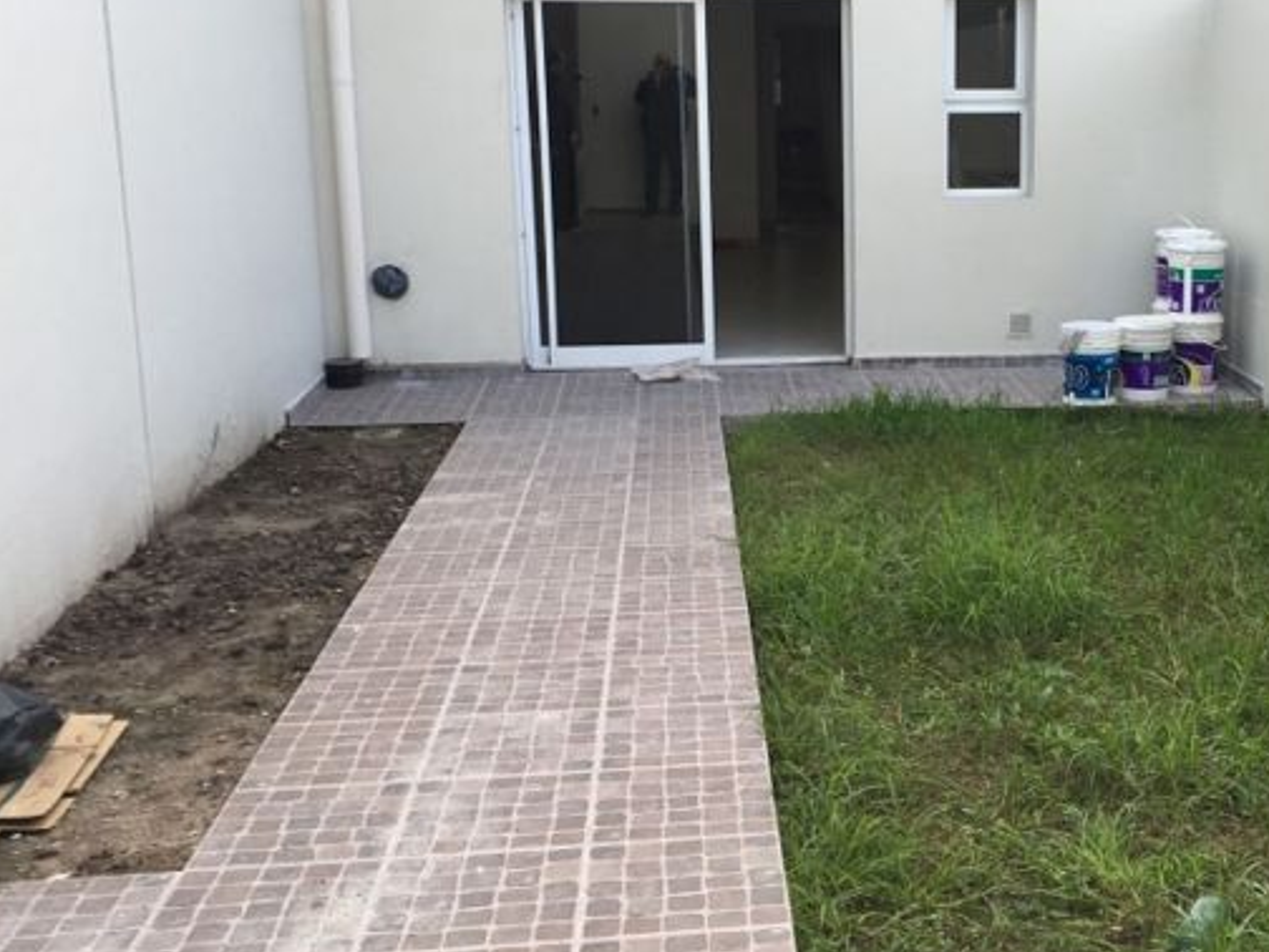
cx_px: 901
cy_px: 403
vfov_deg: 31.5
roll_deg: +0.0
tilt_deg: -11.7
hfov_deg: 40.4
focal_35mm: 46
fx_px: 1686
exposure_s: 1/119
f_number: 2.2
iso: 25
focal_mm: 4.15
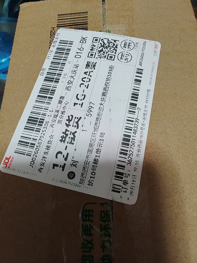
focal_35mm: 23
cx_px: 98
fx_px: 175
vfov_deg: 73.9
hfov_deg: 58.9
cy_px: 132
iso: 556
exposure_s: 1/25
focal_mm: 2.59
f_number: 2.2
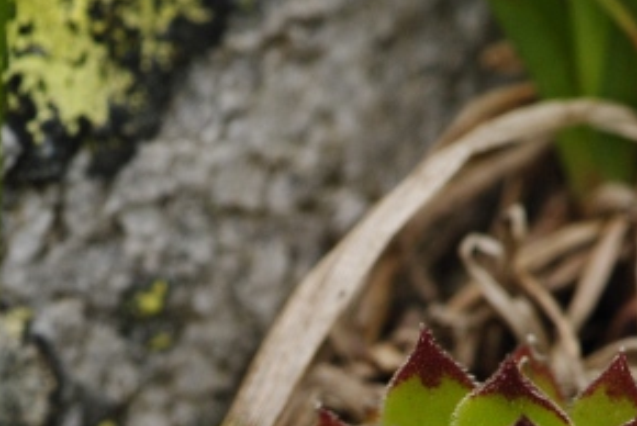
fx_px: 6224
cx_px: 169
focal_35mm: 351
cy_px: 575
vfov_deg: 3.9
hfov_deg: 5.9
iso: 400
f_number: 9
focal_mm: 85
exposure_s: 1/250
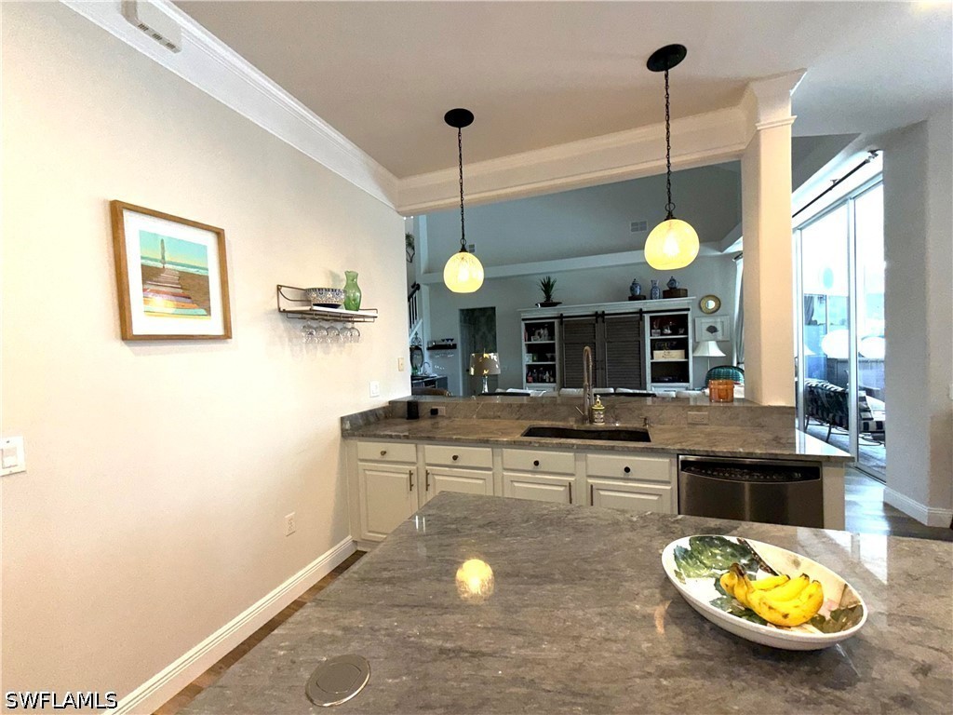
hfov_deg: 102.1
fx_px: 385
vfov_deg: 85.7
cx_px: 476
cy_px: 358
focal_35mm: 14
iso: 50
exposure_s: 1/60
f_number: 2.2
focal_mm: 2.22
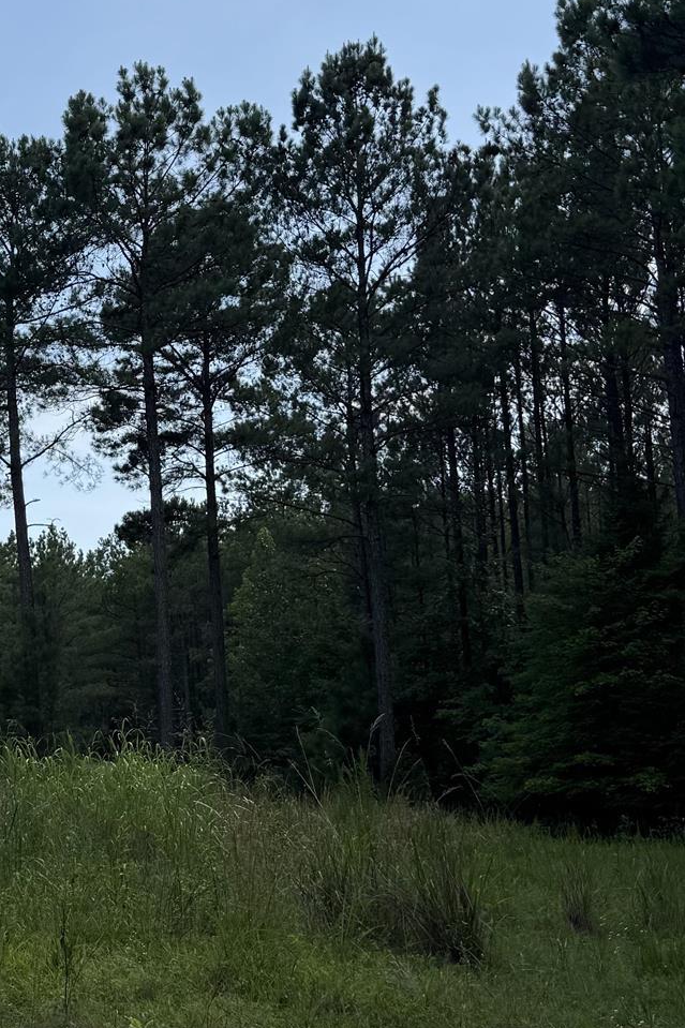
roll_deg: +0.3
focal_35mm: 60
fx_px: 1713
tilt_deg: +7.5
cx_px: -154
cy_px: 569
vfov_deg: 33.4
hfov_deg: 21.0
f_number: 1.78
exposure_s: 1/4975
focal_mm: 6.76
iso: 80
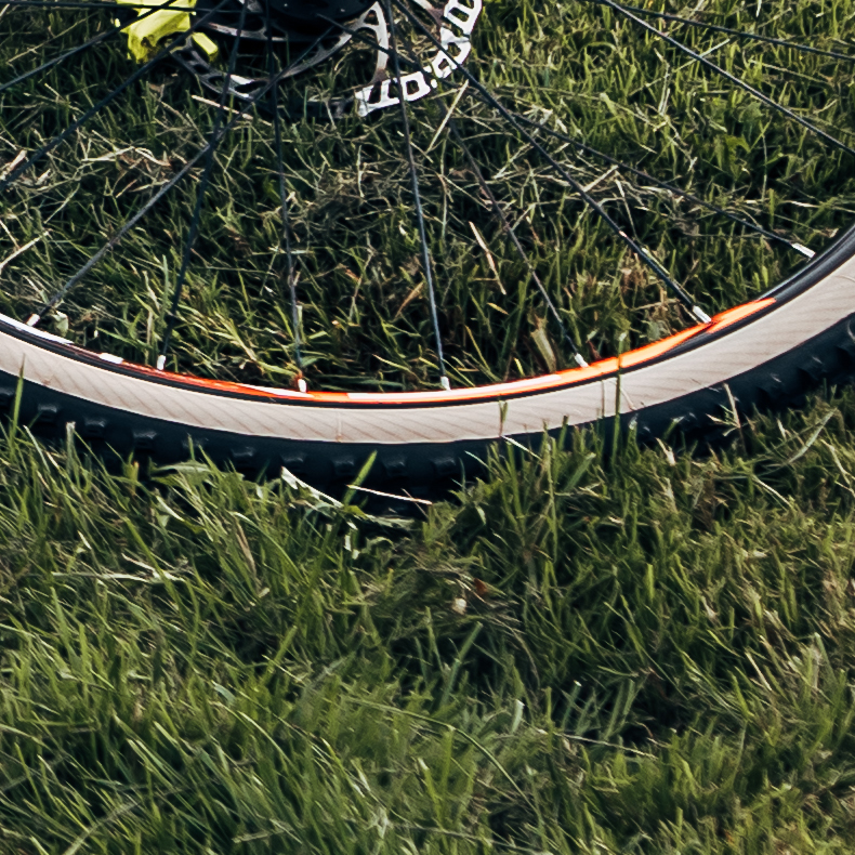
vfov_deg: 4.6
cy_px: -861
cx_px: -1957
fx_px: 10535
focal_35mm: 377
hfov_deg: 4.4
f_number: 2.8
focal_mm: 50
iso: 125
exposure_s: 1/1250
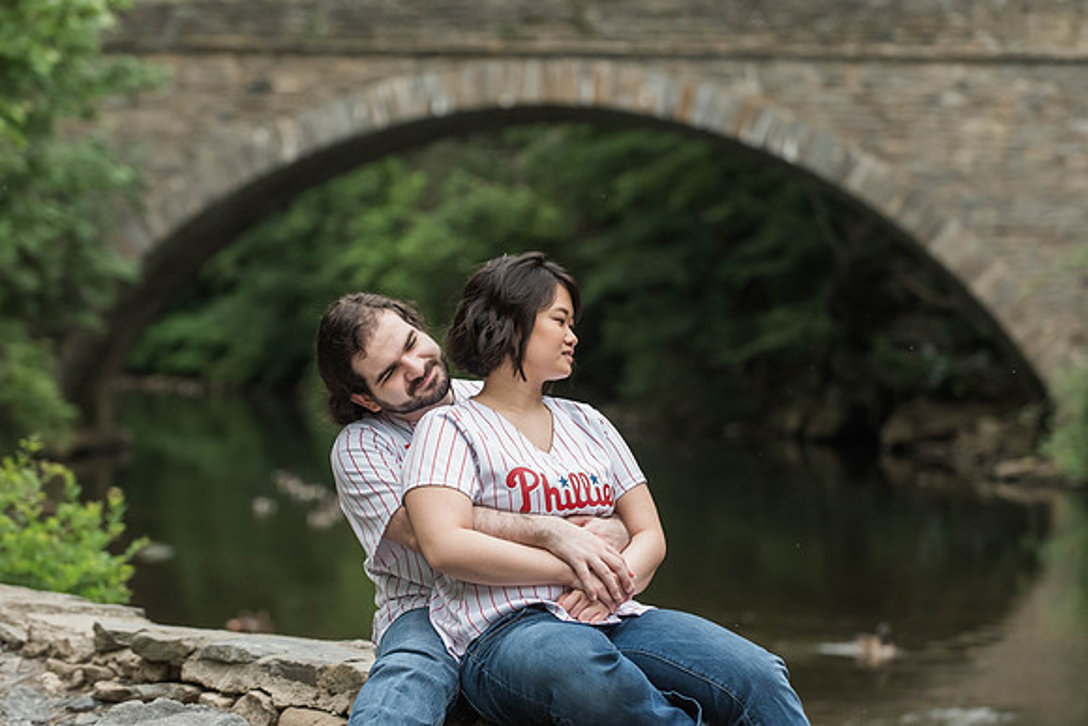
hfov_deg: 16.1
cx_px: 546
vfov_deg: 10.8
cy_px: 355
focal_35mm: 127
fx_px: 3835
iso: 1600
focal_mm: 120
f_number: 4
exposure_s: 1/800
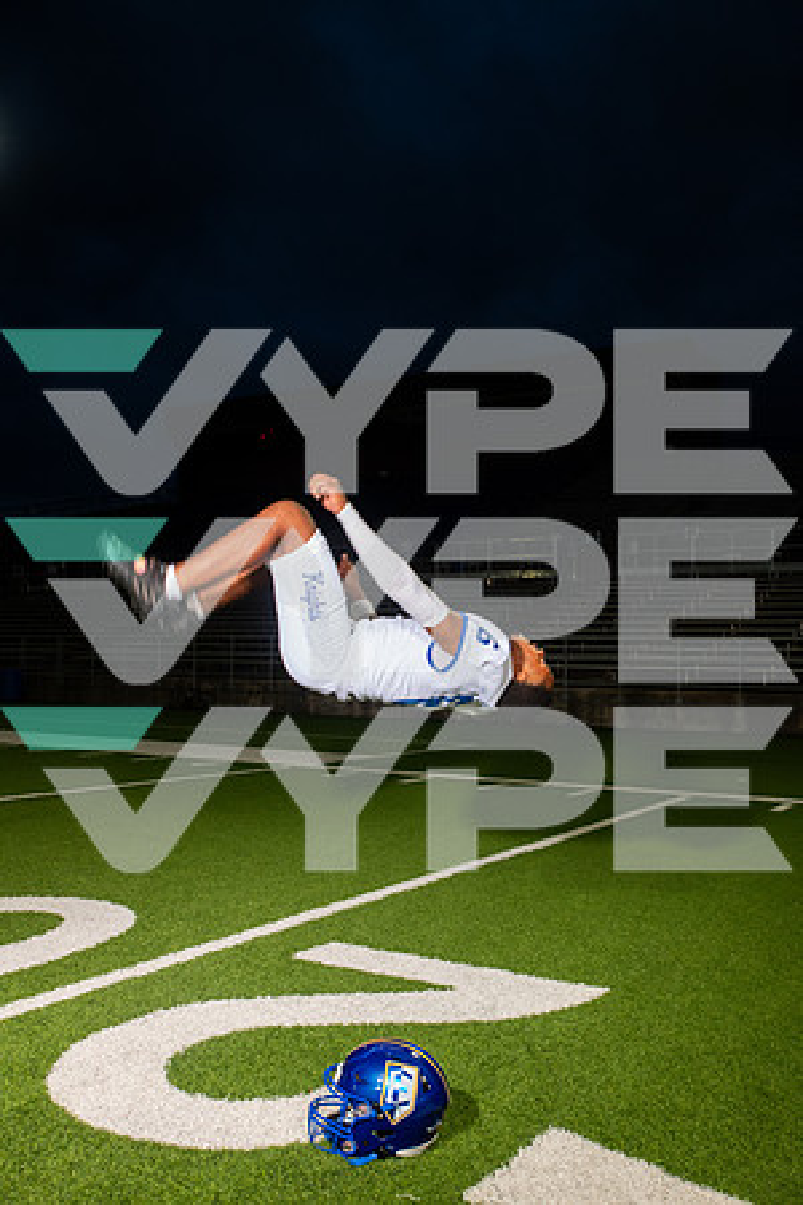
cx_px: 402
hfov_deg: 38.9
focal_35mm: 34
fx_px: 1137
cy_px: 602
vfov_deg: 55.8
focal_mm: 34
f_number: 7.1
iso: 800
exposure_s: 1/320
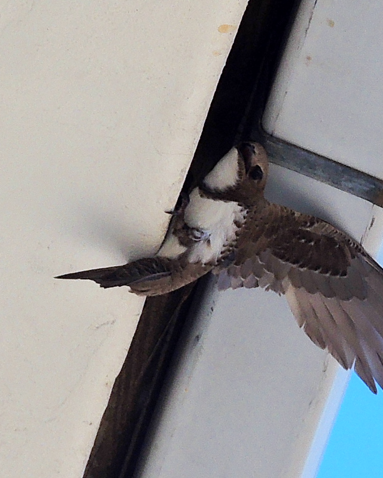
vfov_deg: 3.4
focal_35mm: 568
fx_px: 8048
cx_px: 309
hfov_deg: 2.7
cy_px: 239
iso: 100
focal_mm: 77.5
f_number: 4.9
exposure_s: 1/500
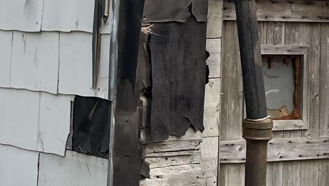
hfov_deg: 17.0
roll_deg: -0.6
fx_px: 1100
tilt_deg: +4.8
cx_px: 225
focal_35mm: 126
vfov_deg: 9.3
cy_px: -105
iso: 32
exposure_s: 1/722
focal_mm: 5.1
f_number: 1.6
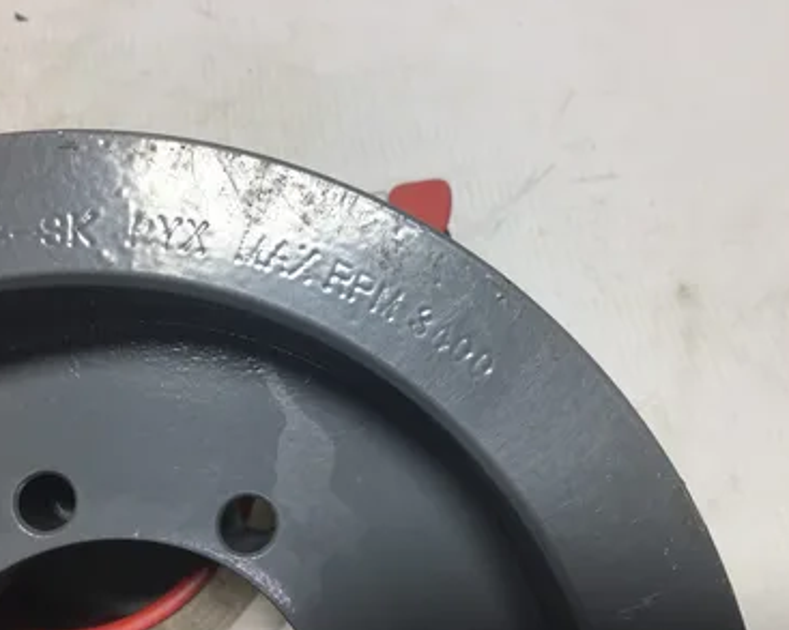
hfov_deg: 54.3
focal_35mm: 33
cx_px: 389
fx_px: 770
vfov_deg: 44.5
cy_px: 314
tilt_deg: -60.5
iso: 25
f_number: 2.4
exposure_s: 1/120
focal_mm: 3.3
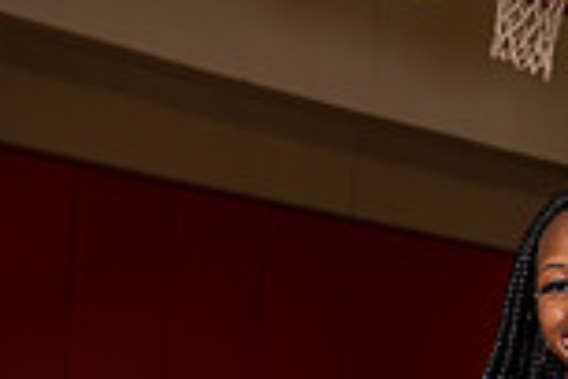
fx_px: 1720
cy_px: 829
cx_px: 471
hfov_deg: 18.5
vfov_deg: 11.1
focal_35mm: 109
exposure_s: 1/250
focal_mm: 37
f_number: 5.6
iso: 800
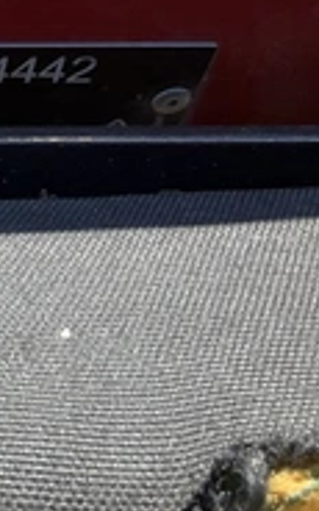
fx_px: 932
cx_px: -169
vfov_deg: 30.0
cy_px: 108
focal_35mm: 67
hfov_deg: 17.4
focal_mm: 3
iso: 25
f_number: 1.8
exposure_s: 1/556
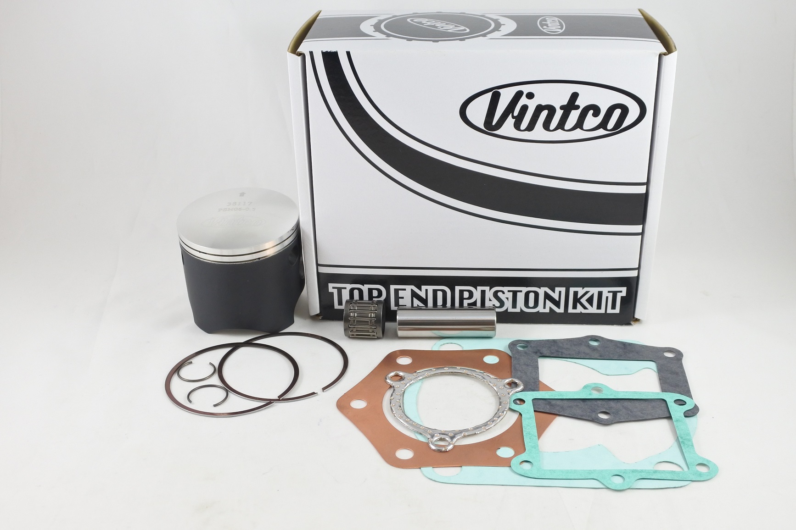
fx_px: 752
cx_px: 398
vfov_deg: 38.9
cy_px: 265
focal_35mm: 34
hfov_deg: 55.8
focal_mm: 12.8
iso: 500
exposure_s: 1/125
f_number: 4
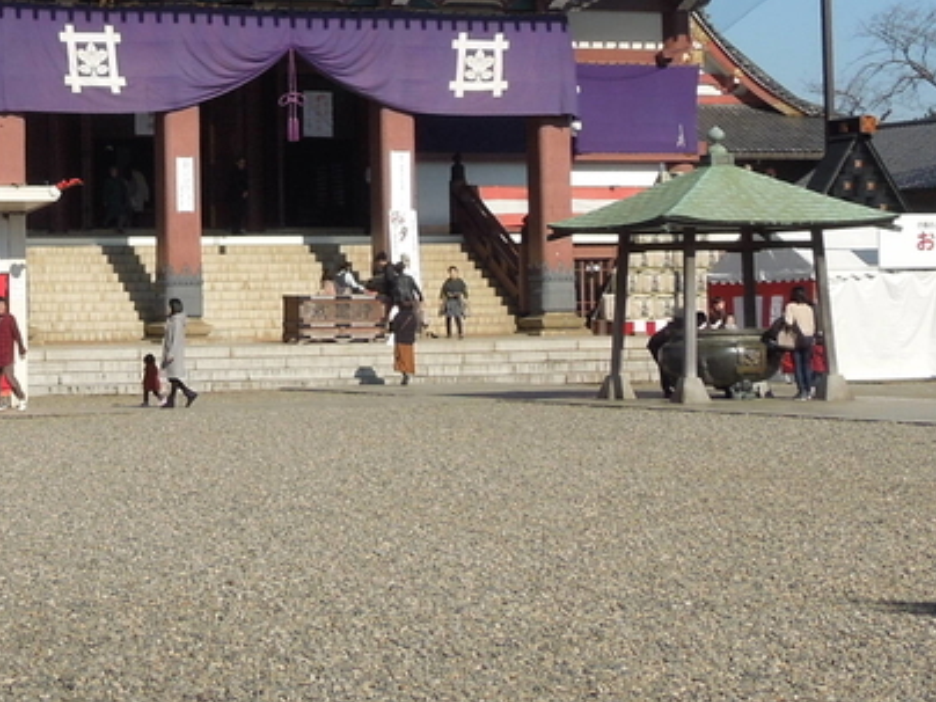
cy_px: 155
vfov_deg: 14.2
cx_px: 114
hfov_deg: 18.6
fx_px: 2812
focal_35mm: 104
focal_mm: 6.3
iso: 100
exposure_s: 1/400
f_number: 7.4
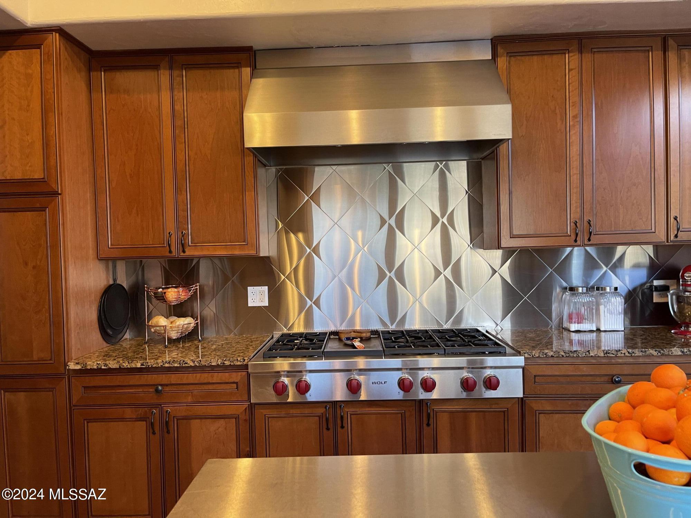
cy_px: 259
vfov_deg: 54.9
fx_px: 499
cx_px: 346
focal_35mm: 25
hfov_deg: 69.4
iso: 200
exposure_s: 1/60
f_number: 1.6
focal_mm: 5.1
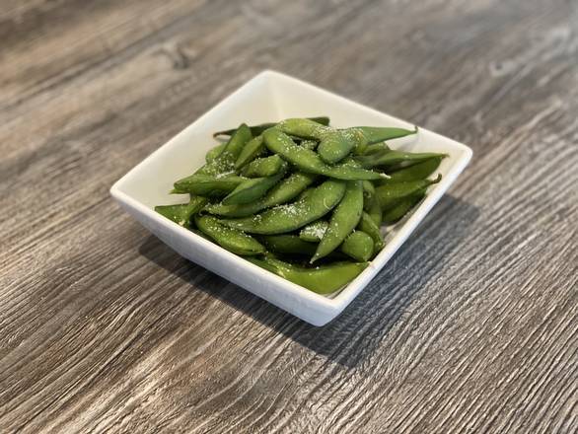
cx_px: 289
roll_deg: -1.2
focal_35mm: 52
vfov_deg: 28.1
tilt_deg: -42.2
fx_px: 869
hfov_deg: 36.8
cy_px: 217
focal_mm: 6
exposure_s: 1/40
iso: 160
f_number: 2
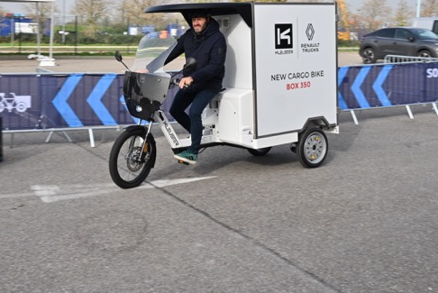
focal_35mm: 50
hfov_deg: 39.4
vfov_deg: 26.9
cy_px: 103
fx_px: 609
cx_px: 177
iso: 640
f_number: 29
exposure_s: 1/100
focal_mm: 38
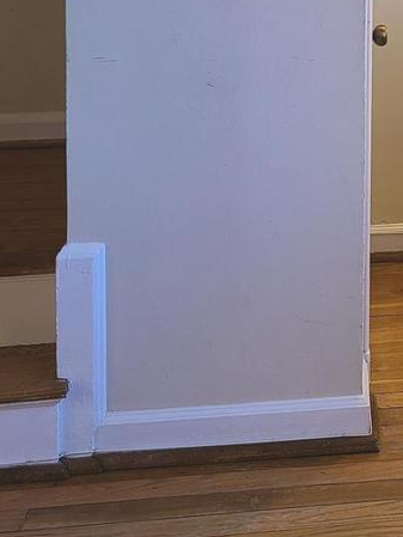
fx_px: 1381
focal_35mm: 89
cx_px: 579
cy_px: -72
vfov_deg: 20.8
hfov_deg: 15.5
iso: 40
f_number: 1.8
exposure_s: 1/60
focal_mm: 5.4
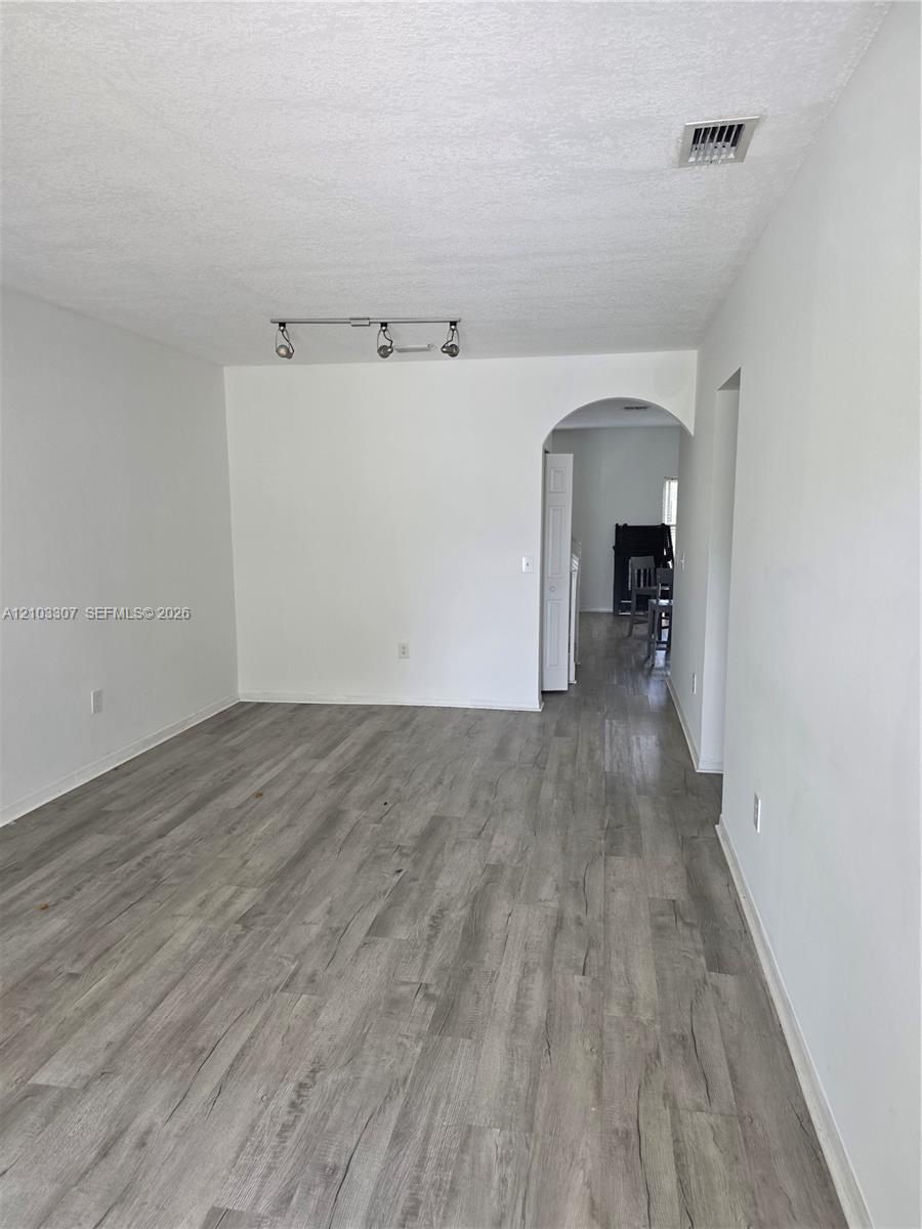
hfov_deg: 58.9
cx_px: 461
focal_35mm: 23
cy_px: 614
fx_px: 817
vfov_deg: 73.9
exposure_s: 1/180
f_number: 1.7
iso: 125
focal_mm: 6.25
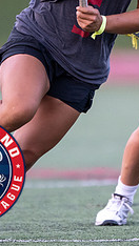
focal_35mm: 1536
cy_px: 20
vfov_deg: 1.4
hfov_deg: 0.8
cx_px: 112
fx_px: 10043
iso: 2000
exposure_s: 1/1250
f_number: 2.8
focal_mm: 400
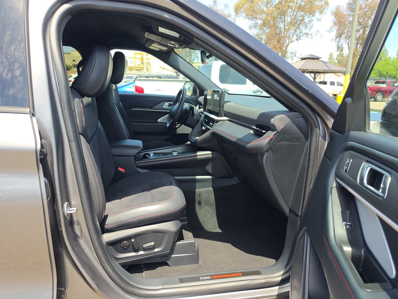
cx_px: 199
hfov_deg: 73.9
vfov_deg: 58.9
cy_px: 150
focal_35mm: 23
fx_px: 264
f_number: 1.4
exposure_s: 1/249
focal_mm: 6.5
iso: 15
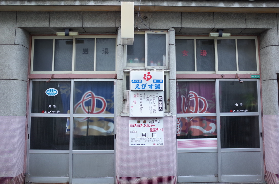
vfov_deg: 46.2
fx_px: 217
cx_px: 140
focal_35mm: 28
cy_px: 92
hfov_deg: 65.6
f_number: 2.8
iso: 320
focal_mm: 18.3
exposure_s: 1/40
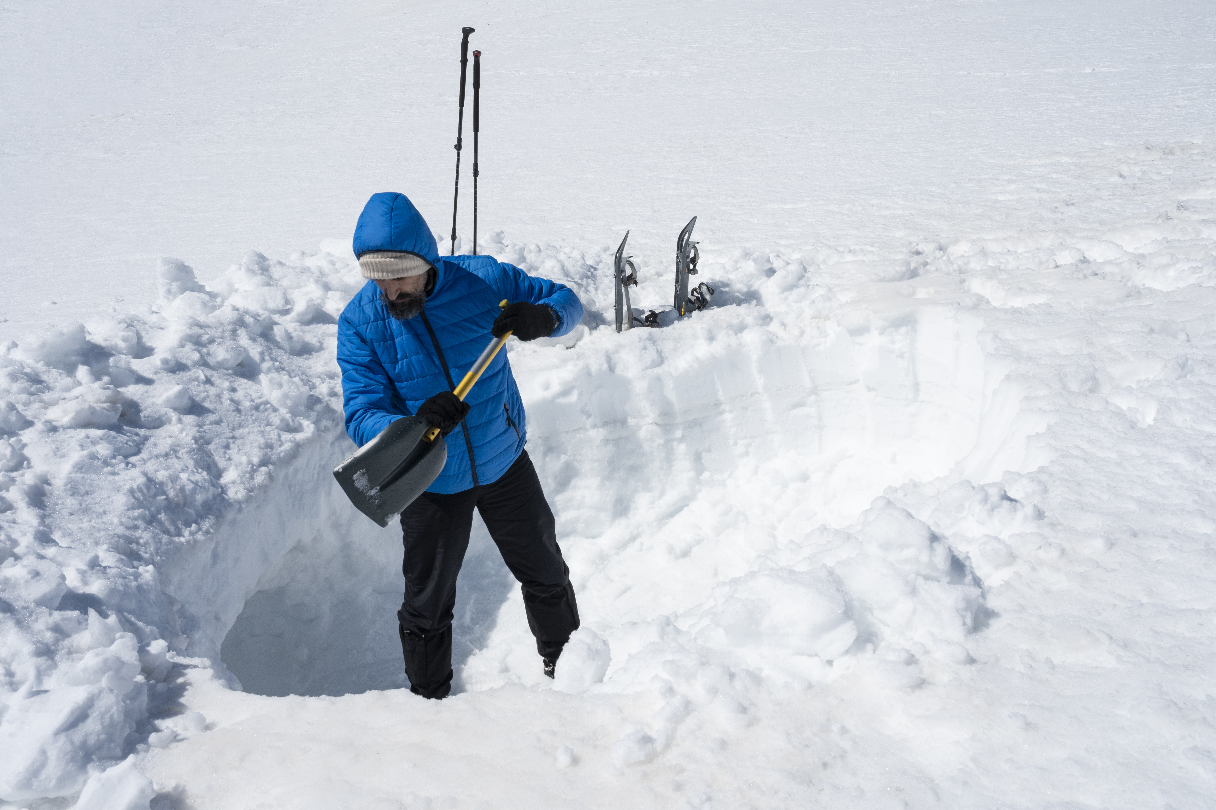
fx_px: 1182
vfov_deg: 37.9
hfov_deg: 54.4
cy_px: 405
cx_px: 608
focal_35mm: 35
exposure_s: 1/1000
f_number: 14
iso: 640
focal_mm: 35
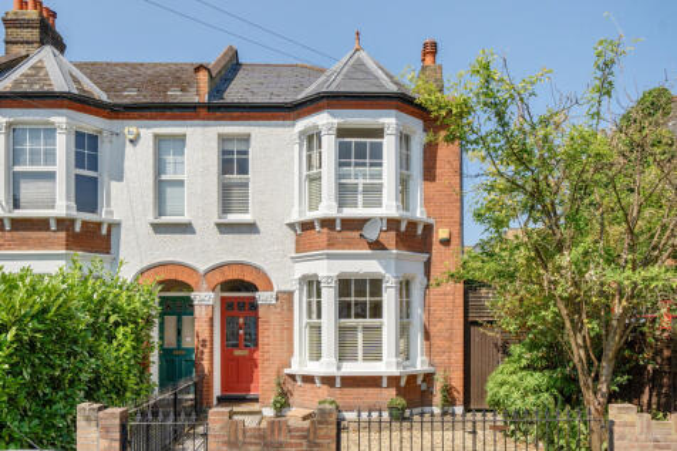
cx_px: 338
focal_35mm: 31
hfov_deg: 60.3
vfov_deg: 42.3
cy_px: 226
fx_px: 583
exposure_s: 1/1600
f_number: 8
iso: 400
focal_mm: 21
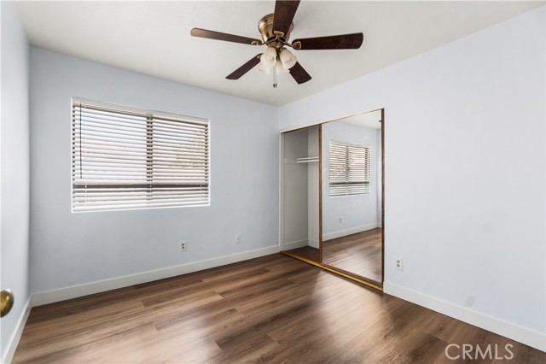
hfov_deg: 100.4
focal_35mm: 15
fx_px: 227
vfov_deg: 77.3
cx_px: 273
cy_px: 182
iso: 100
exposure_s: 1/2
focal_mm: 10
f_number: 7.1
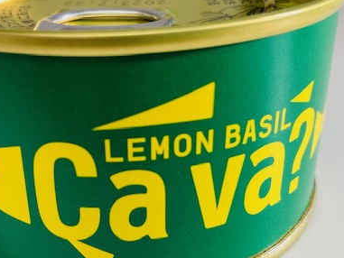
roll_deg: +2.3
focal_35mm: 47
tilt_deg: -26.5
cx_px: 120
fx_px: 467
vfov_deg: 30.9
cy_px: 128
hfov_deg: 40.0
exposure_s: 1/100
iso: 80
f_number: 1.8
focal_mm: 3.99
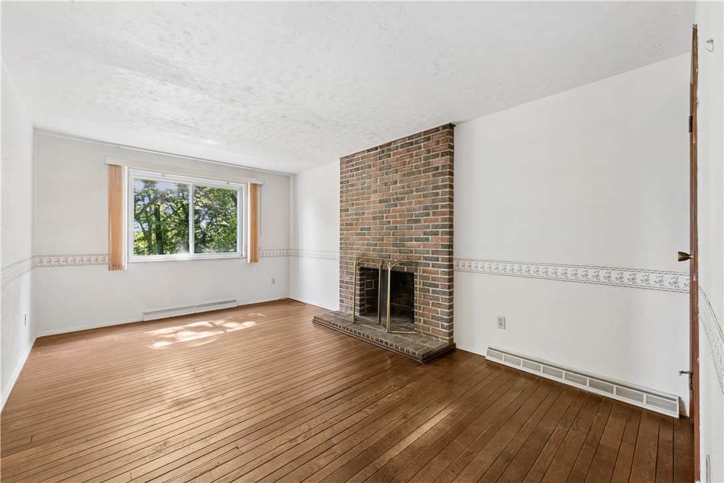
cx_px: 362
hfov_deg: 104.2
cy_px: 242
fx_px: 282
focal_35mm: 14
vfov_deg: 81.2
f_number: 11
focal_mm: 14
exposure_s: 1/2
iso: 50
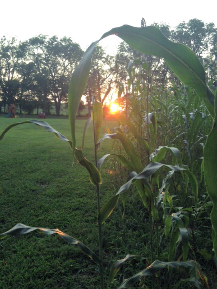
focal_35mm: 33
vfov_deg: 55.4
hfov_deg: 42.9
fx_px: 276
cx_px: 108
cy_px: 144
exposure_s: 1/212
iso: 50
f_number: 2.4
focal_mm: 4.12
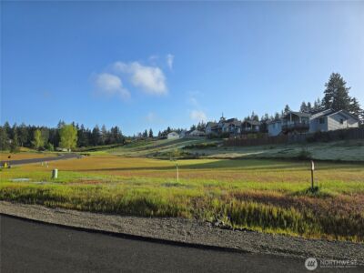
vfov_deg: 58.9
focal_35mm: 23
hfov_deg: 73.9
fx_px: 242
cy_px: 136
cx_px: 182
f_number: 1.7
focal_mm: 6.3
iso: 12
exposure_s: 1/705
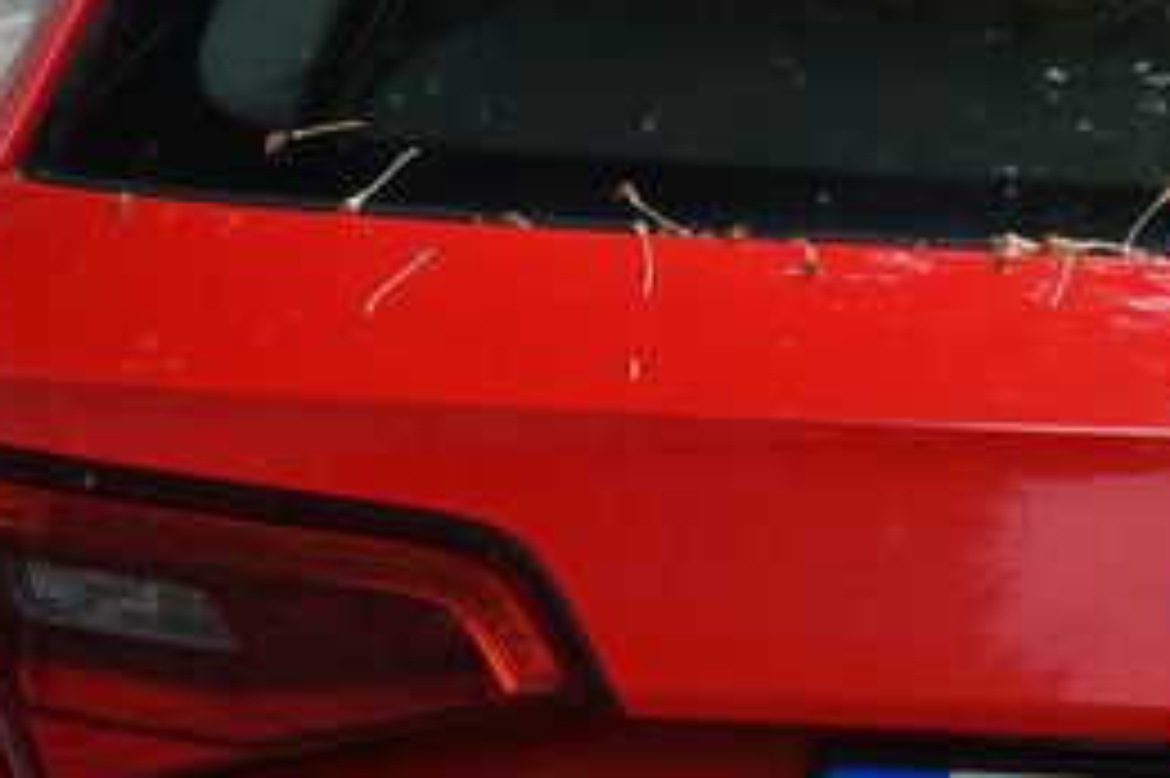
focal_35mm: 138
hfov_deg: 14.5
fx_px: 4482
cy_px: 661
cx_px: 1310
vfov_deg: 9.9
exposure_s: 1/200
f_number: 7.1
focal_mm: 35
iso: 500
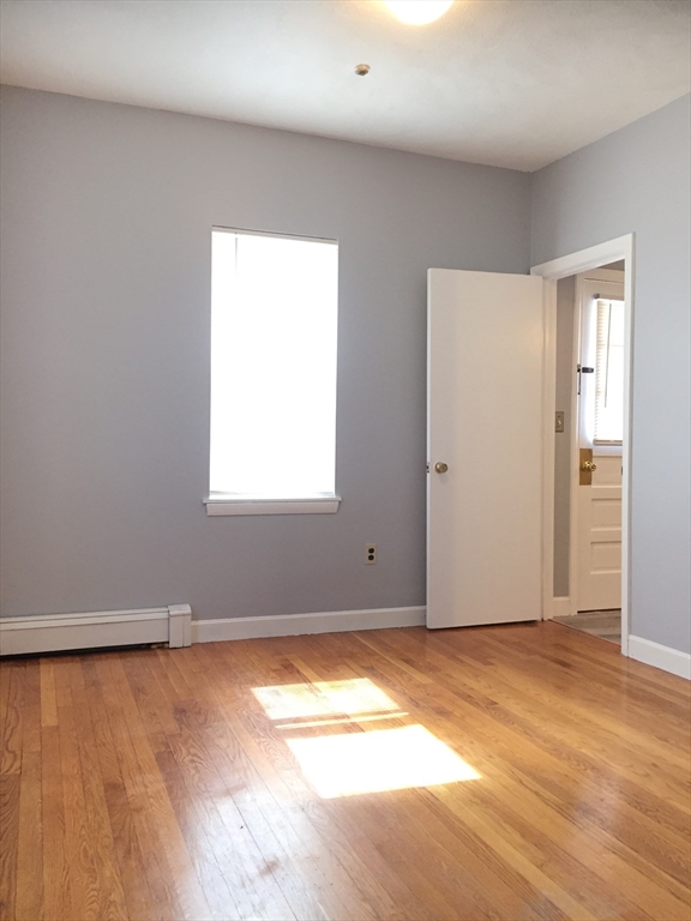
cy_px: 460
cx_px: 346
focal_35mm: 29
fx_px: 772
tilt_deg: -0.7
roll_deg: -0.6
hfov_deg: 48.2
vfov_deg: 61.7
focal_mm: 4.15
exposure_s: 1/30
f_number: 2.2
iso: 125
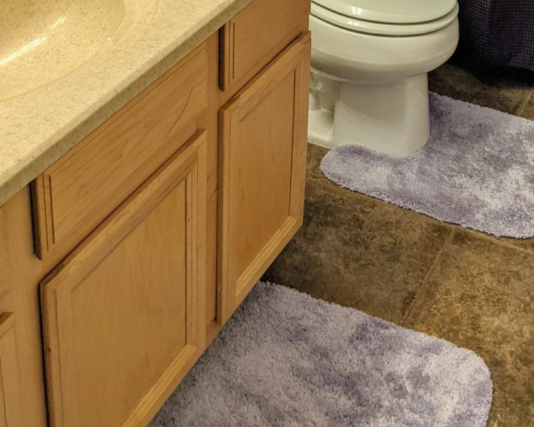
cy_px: -102
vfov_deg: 22.1
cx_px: 325
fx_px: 995
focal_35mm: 63
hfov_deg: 29.9
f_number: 1.8
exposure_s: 1/120
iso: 134
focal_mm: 4.44
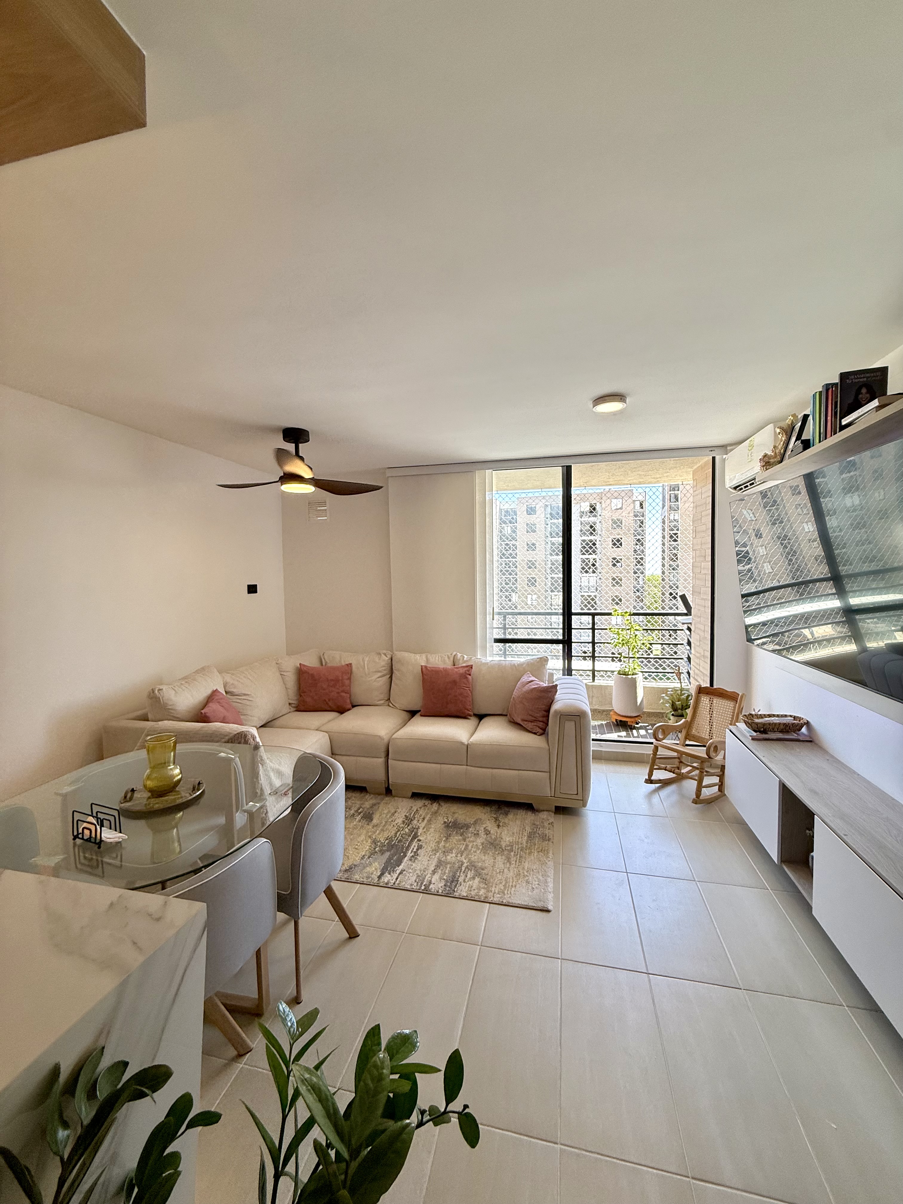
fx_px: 487
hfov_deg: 85.7
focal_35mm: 14
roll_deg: +0.3
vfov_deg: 102.1
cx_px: 452
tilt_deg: -2.2
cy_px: 602
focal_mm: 2.22
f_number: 2.2
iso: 80
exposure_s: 1/250
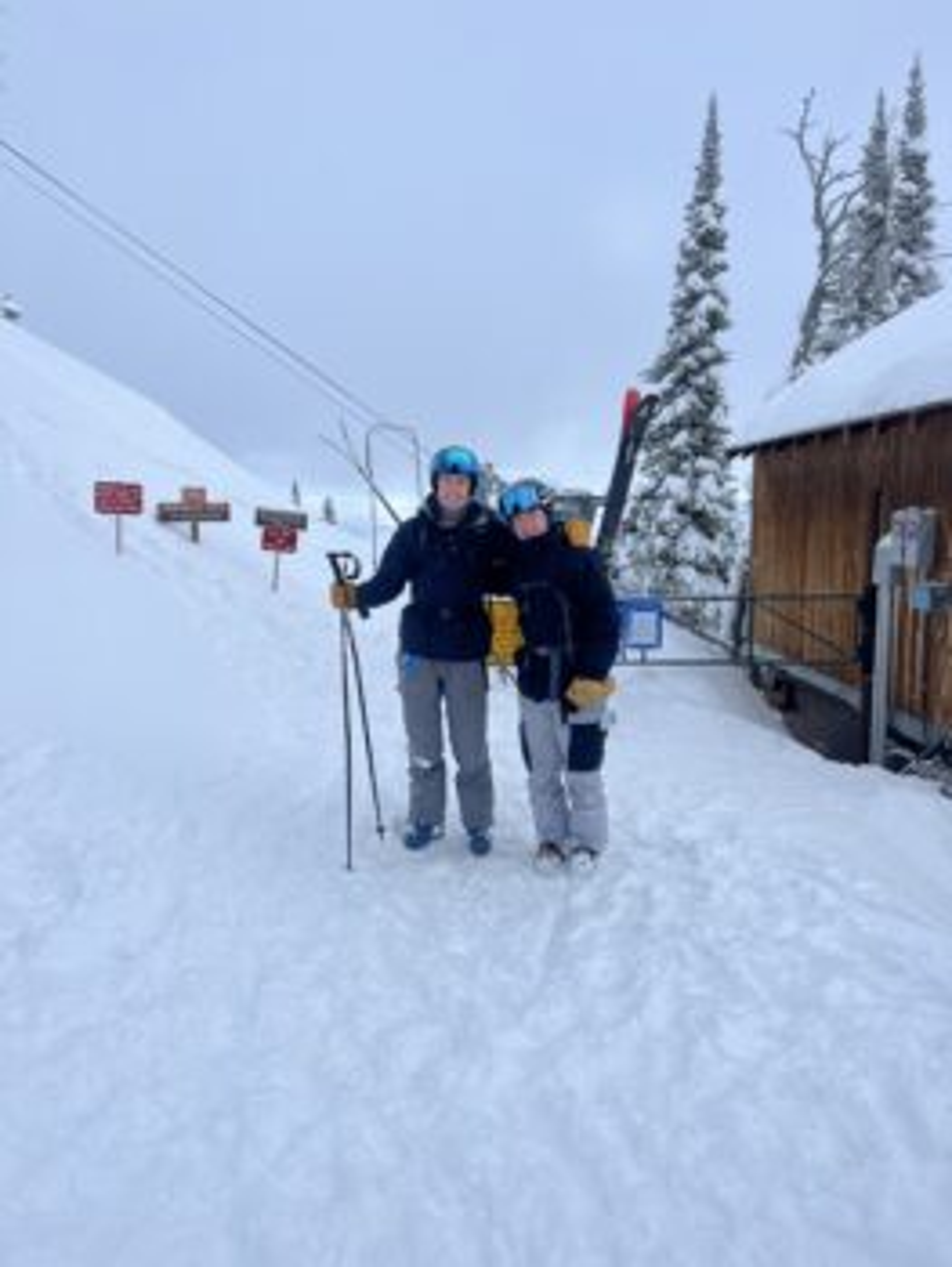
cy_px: 634
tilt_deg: -5.8
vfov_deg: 67.3
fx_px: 952
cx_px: 476
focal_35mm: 26
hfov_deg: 53.1
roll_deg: +1.4
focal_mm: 5.7
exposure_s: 1/3356
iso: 50
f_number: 1.5
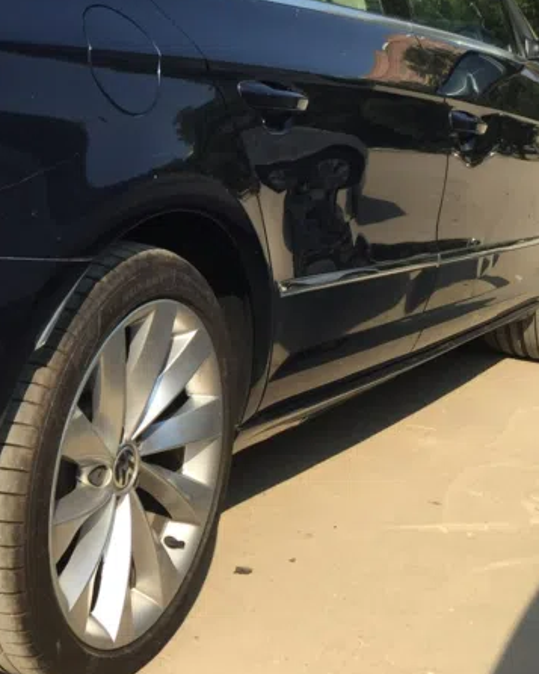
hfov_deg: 22.2
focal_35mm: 65
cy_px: 231
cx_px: -53
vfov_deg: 29.0
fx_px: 1296
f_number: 2.2
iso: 32
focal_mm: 4.15
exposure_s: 1/1522
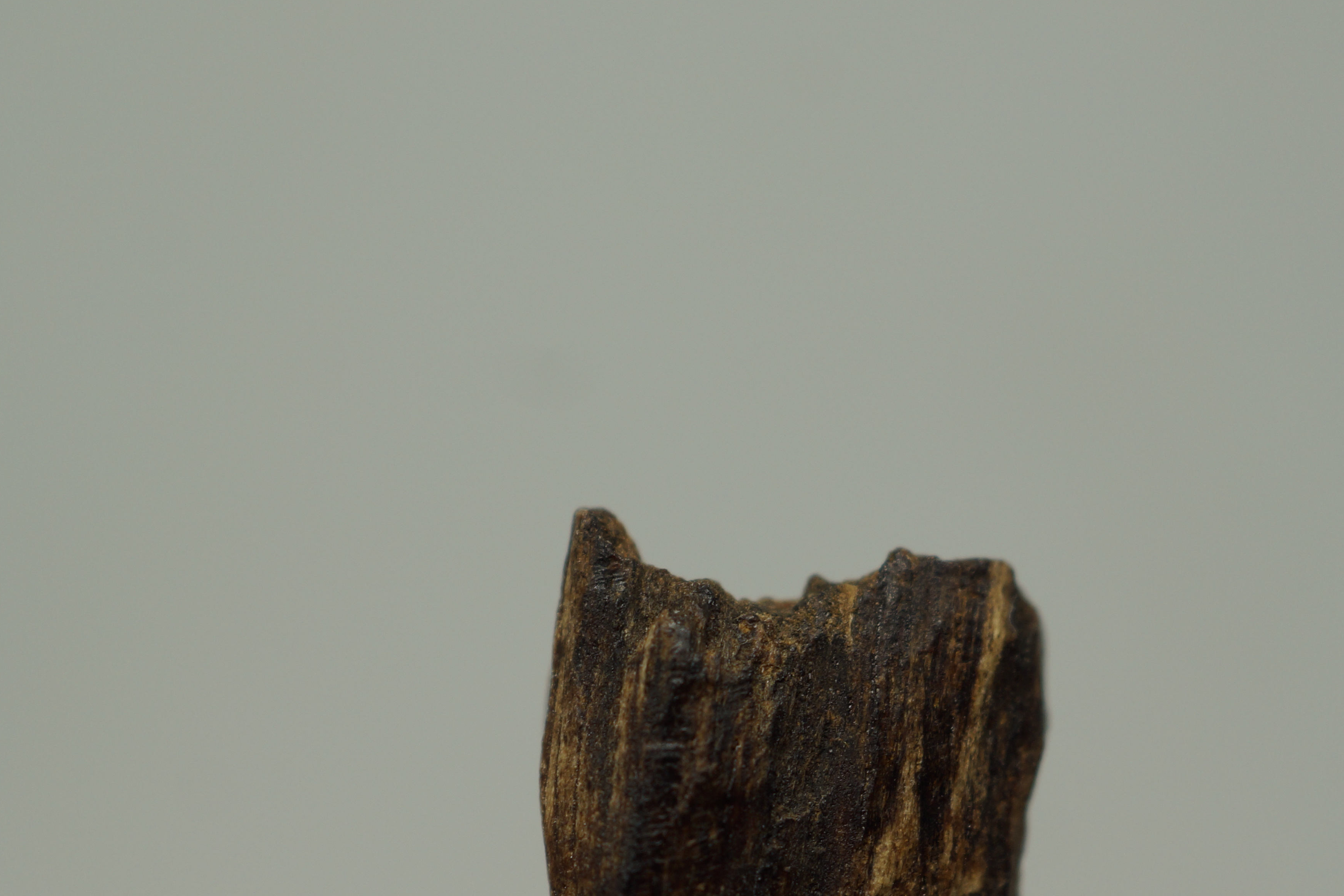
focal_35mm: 77
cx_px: 740
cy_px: 761
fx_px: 2875
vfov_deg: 17.5
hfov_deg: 26.3
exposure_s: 1/160
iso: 100
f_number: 4
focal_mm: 30
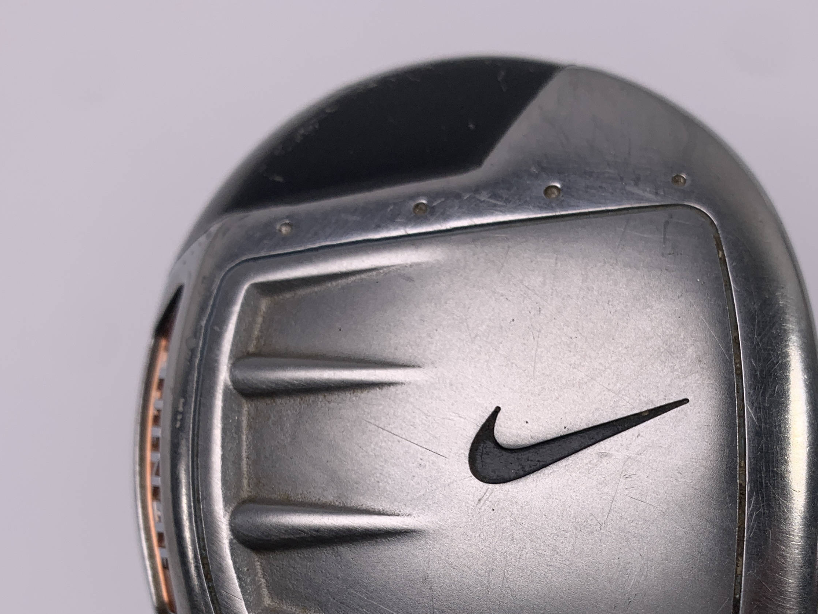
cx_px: 516
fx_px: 1111
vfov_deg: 29.7
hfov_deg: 40.1
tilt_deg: -69.8
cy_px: 543
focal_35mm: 47
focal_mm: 4.25
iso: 25
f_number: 1.8
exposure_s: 1/537
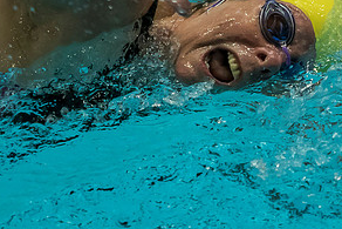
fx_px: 2509
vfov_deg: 5.2
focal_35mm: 264
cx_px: 254
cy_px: -36
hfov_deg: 7.8
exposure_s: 1/1000
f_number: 2.8
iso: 1600
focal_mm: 40
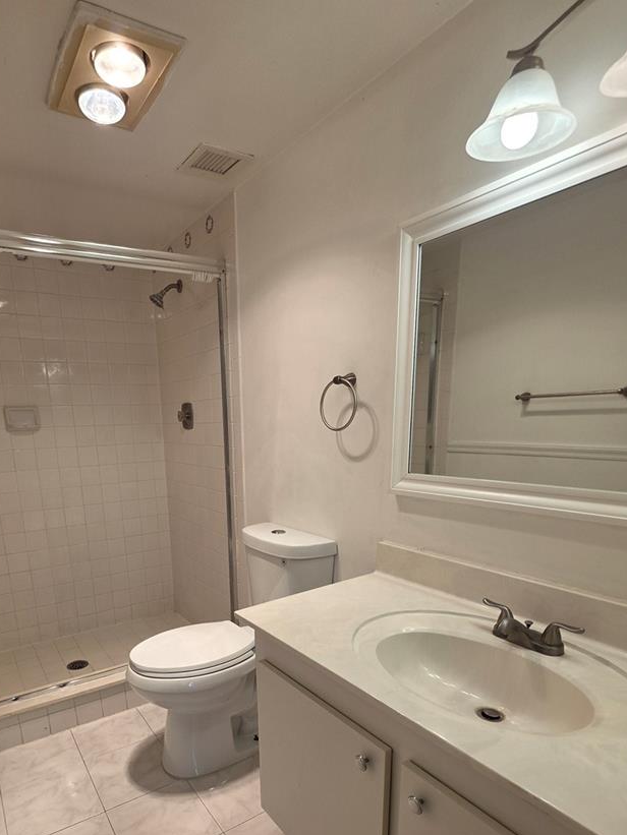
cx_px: 231
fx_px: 459
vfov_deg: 82.2
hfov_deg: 67.5
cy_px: 545
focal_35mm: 19
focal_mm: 2.2
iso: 64
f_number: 1.9
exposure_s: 1/120
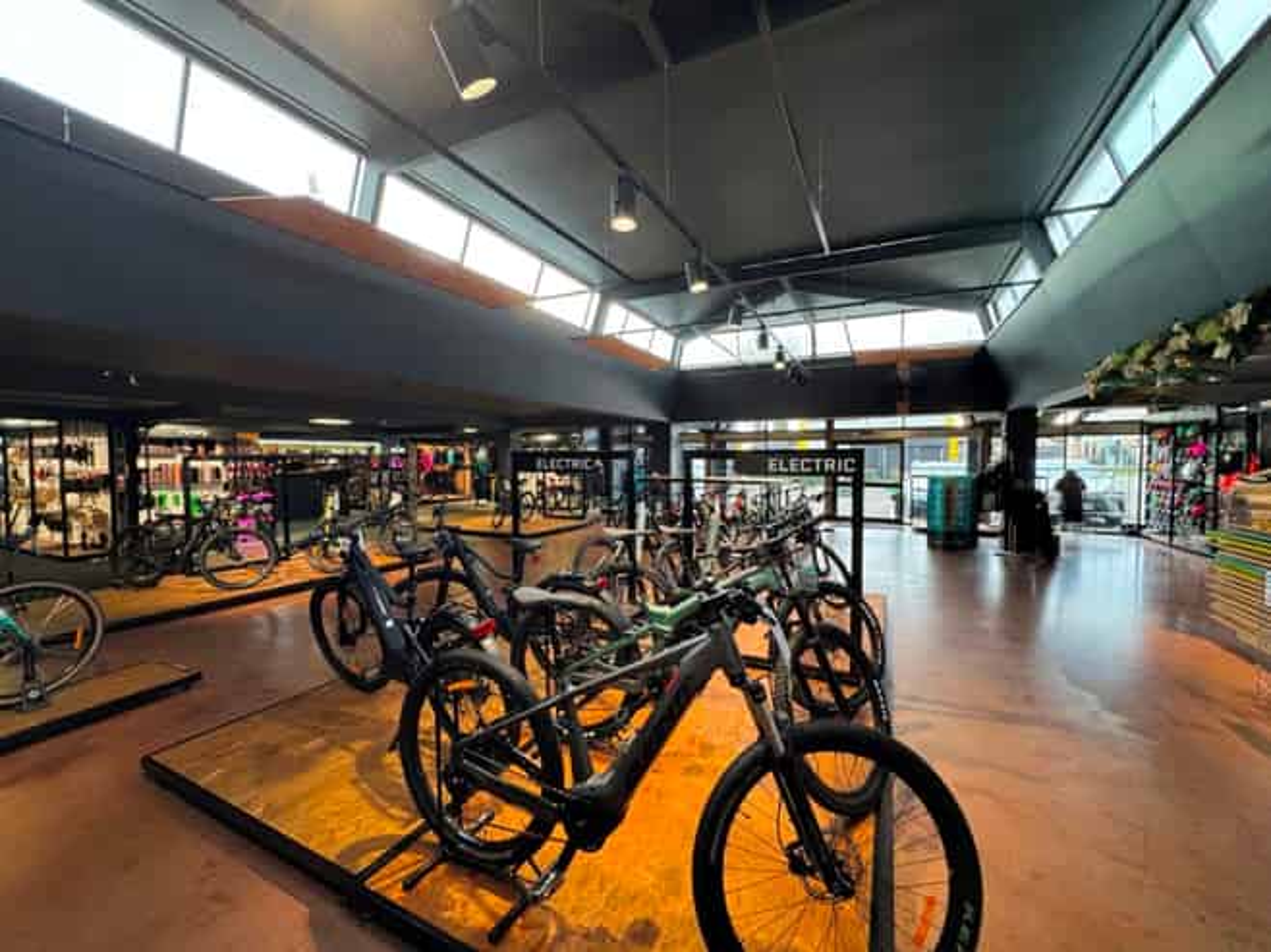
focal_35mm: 14
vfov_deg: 85.6
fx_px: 514
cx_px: 636
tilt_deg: -0.6
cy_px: 476
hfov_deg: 102.1
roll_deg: +1.2
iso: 200
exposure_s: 1/100
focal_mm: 2.22
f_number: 2.2
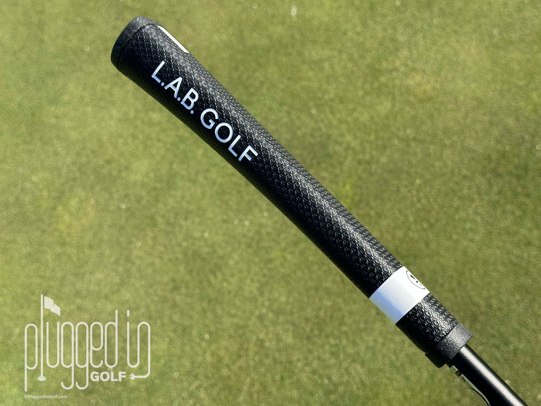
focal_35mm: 48
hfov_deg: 39.7
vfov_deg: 30.3
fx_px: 750
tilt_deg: -53.6
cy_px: 203
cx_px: 270
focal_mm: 6.86
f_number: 1.78
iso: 64
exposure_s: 1/1414
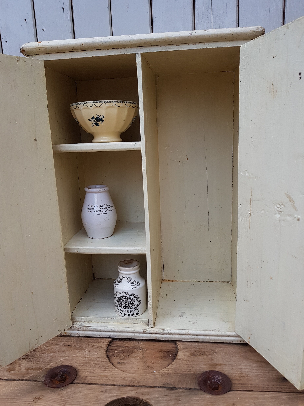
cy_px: 203
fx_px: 304
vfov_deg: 67.3
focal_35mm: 26
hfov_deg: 53.1
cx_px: 152
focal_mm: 4.2
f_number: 1.7
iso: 50
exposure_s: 1/459
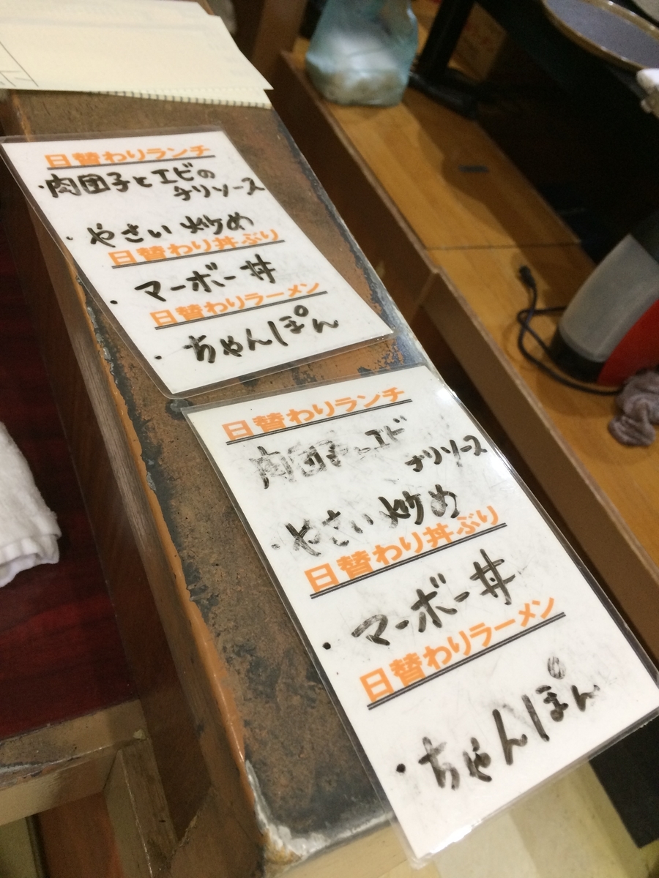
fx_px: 736
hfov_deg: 48.2
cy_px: 439
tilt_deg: -47.3
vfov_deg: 61.7
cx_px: 330
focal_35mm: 29
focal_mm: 4.15
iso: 125
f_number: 2.2
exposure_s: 1/30
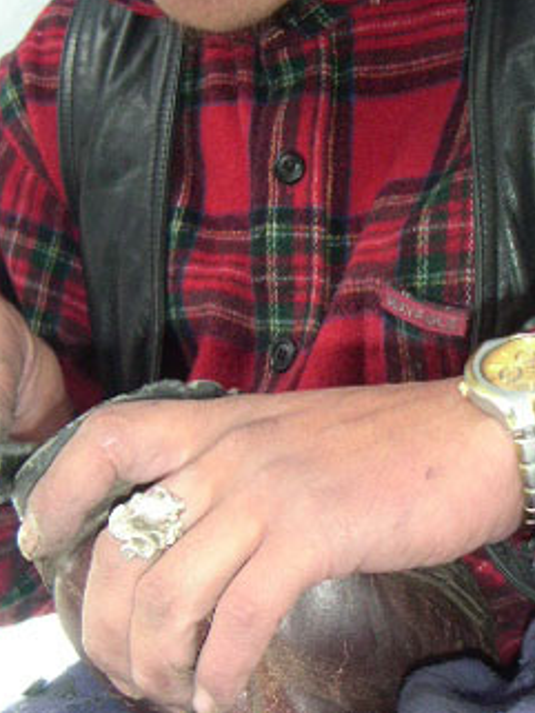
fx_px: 1462
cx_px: 342
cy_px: 240
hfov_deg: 20.7
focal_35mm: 71
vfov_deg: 27.2
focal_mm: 6
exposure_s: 1/50
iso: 160
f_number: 2.8
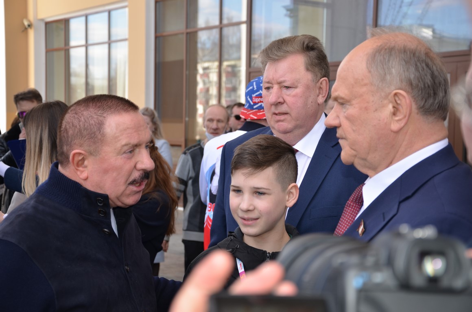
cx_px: 236
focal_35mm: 60
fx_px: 785
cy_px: 156
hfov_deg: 33.5
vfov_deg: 22.5
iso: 200
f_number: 4.5
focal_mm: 40
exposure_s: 1/200
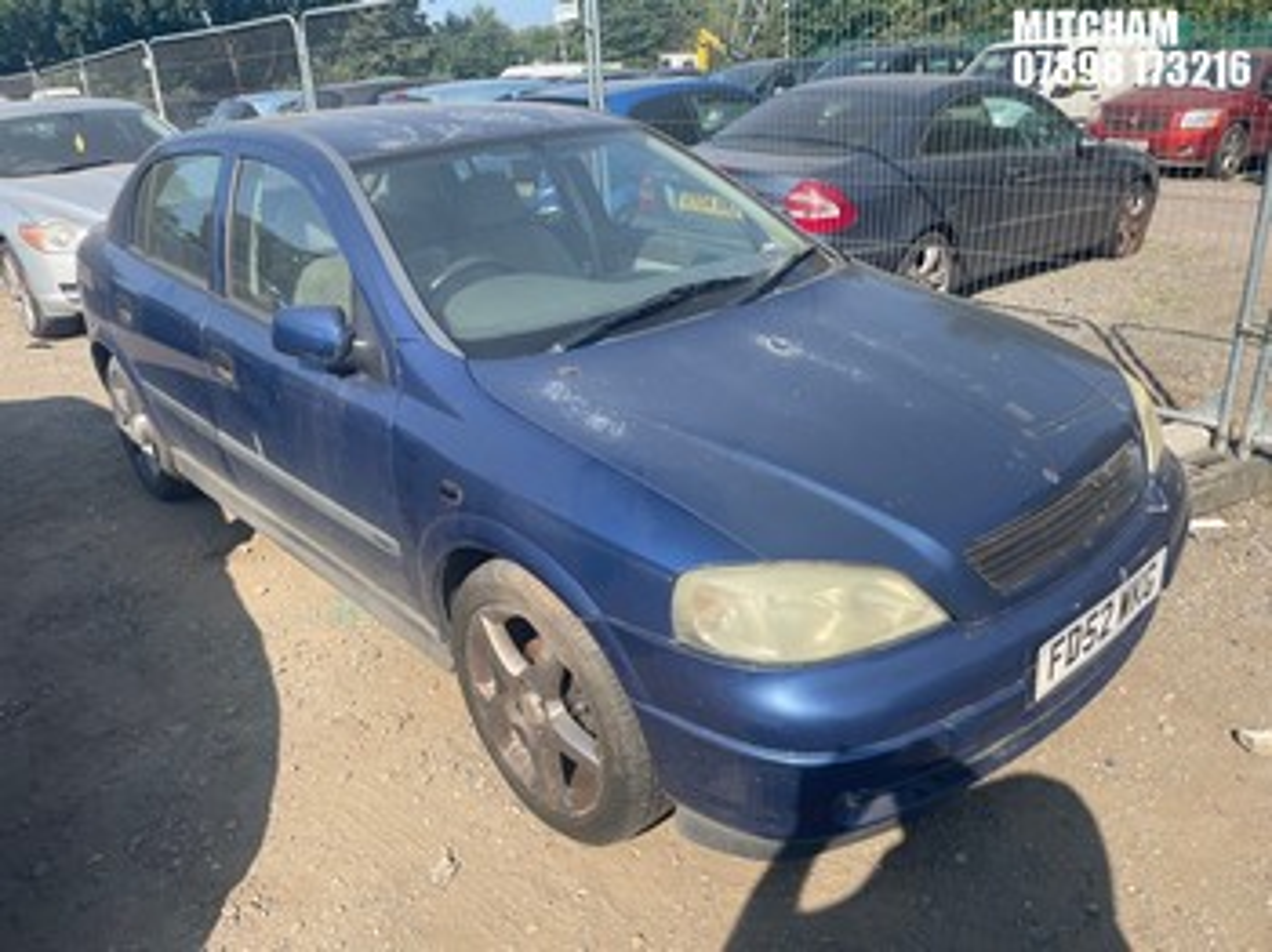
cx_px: 636
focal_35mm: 26
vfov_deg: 53.0
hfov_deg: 67.3
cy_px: 476
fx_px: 955
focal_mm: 4.2
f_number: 1.6
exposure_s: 1/2053
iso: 32
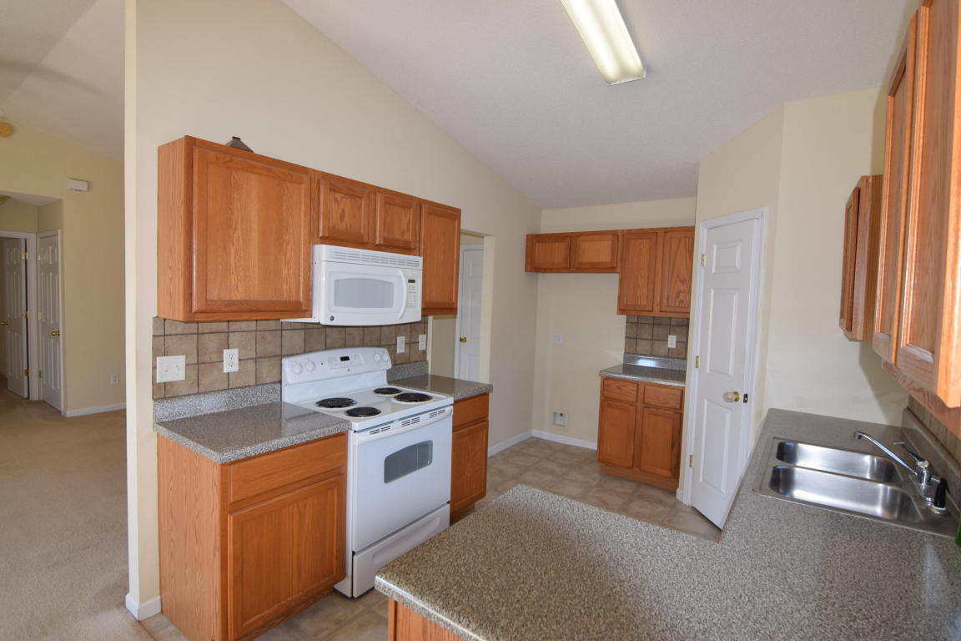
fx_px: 440
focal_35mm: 16
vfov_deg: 72.1
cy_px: 320
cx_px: 480
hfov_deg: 95.0
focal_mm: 11
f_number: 9
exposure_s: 1/20
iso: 200
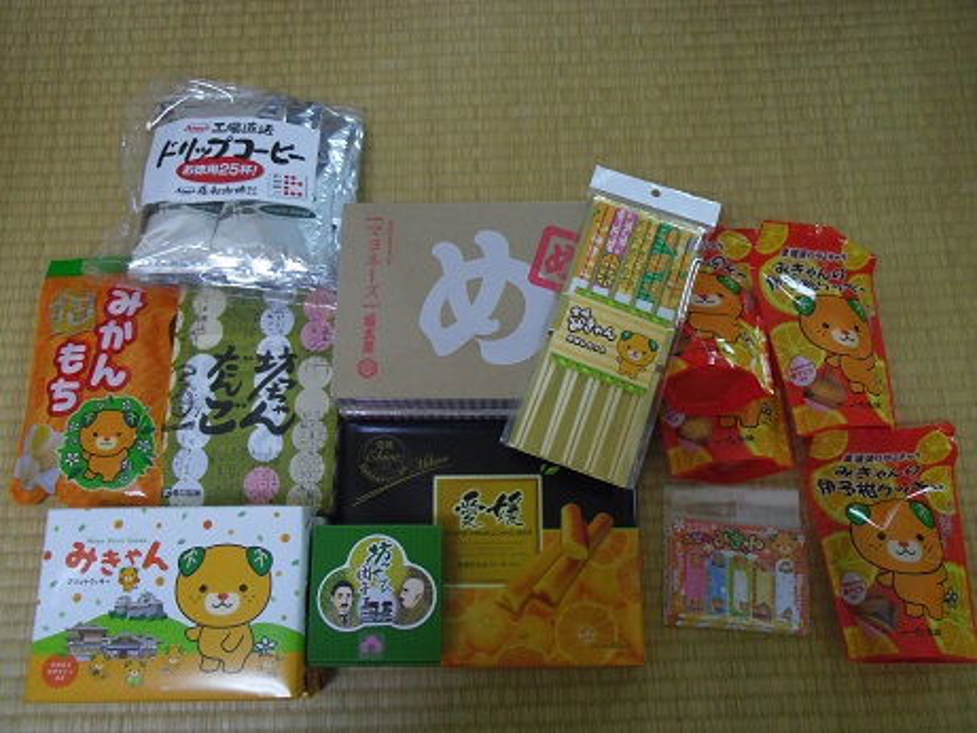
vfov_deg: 49.8
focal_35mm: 28
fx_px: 790
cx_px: 488
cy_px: 366
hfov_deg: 63.4
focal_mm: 5.1
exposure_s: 1/45
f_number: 3.9
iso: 320
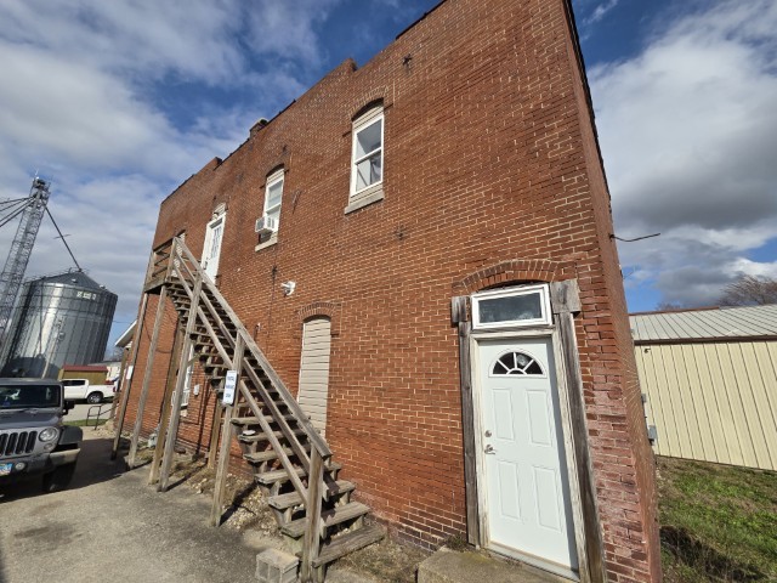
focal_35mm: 13
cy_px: 292
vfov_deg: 89.9
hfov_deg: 106.2
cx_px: 388
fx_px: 292
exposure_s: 1/3345
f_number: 2.2
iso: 50
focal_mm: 2.2
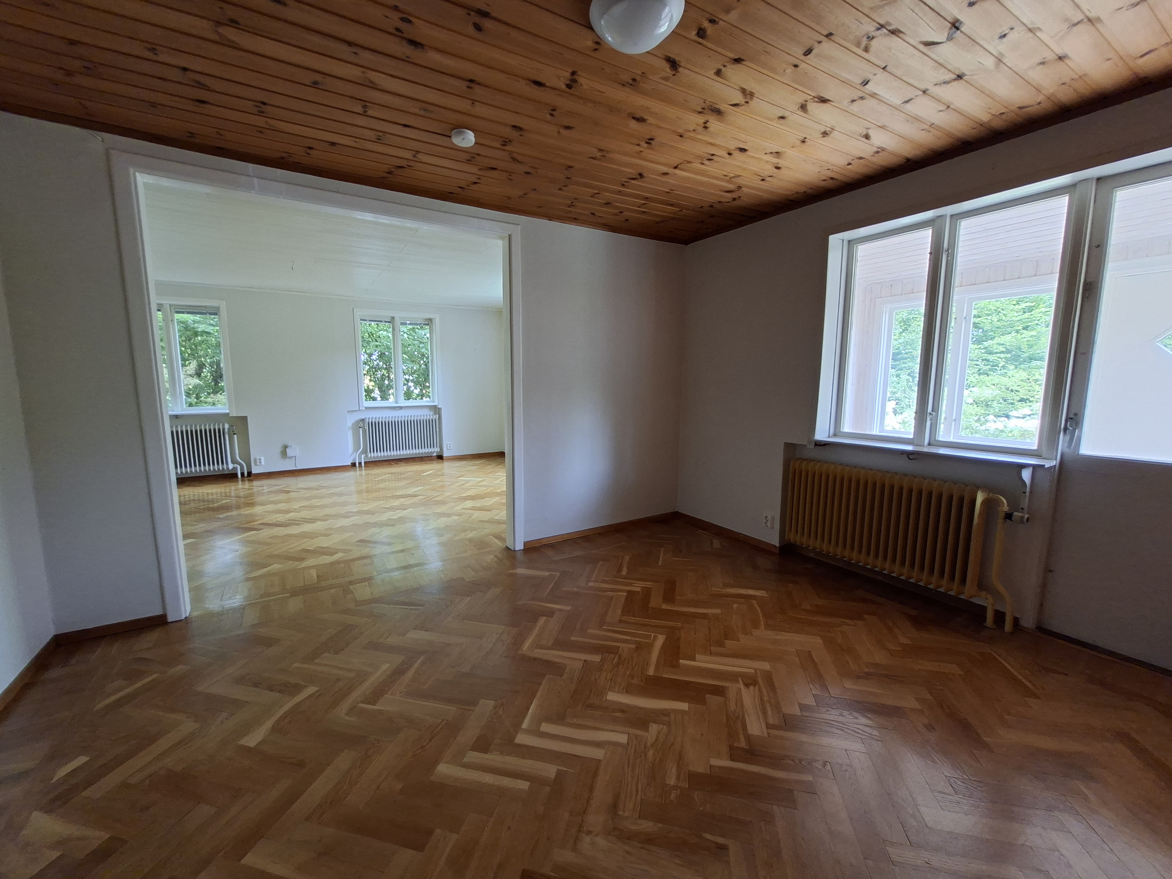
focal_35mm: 13
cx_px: 586
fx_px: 440
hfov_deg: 106.2
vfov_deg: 89.9
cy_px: 440
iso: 125
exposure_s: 1/40
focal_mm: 1.74
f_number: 2.2
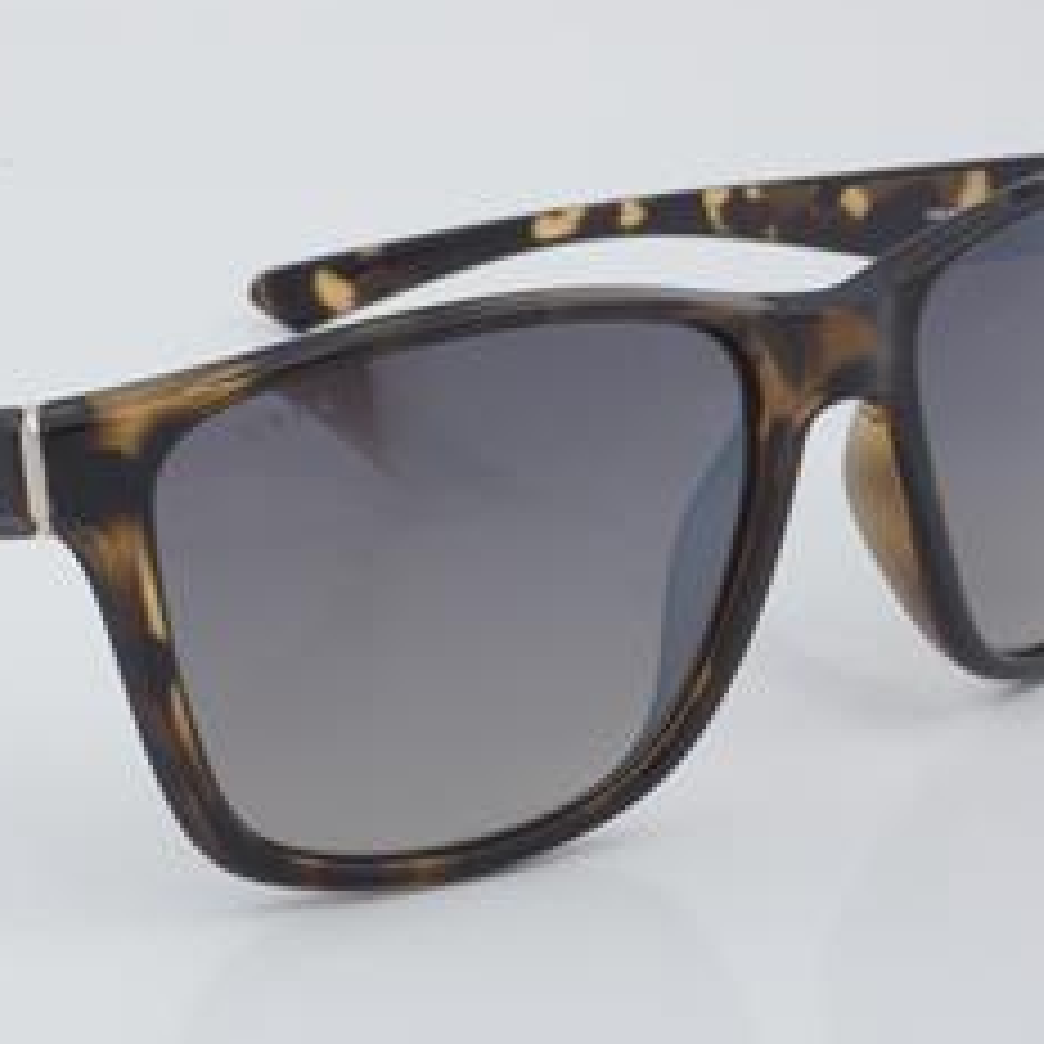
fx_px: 3753
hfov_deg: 15.8
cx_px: 338
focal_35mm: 110
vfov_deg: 15.8
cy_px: 500
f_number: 32
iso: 100
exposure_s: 1/3
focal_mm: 50
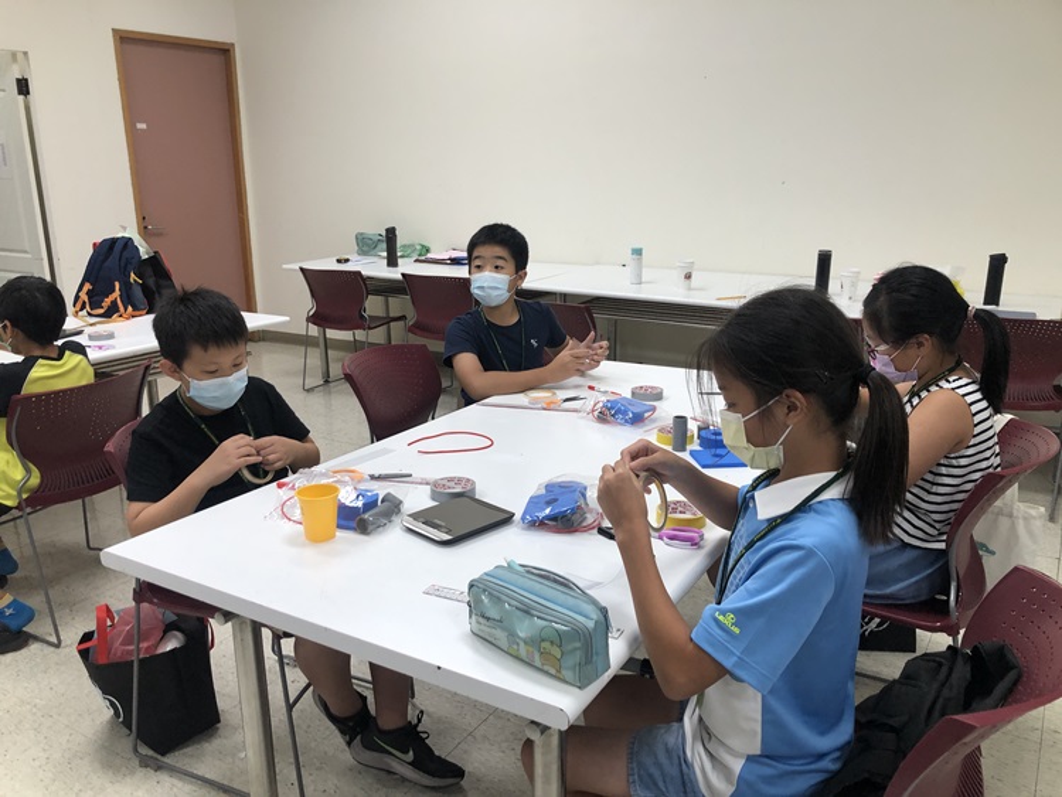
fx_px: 859
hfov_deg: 63.4
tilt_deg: -15.2
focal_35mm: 28
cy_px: 398
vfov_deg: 49.8
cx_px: 531
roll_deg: +0.3
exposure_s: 1/30
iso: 25
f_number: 1.8
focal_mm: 3.99
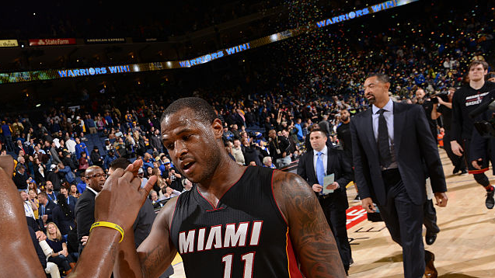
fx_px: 420
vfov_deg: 35.3
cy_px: 228
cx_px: 102
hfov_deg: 56.7
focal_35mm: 32
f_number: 5.6
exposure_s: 1/250
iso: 320
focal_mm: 19
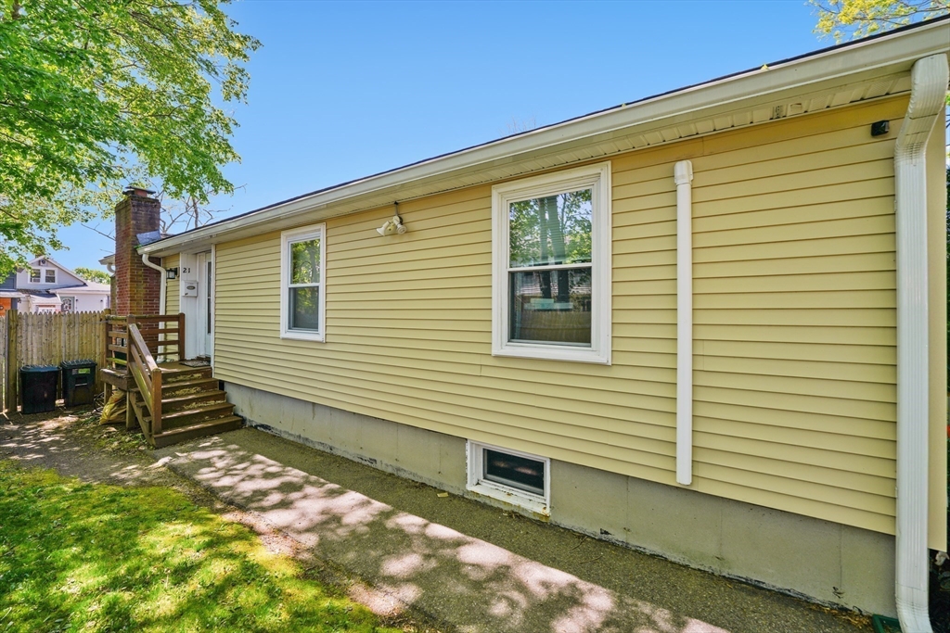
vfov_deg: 81.2
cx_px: 475
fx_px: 369
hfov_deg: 104.2
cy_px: 316
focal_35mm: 14
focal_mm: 14
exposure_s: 1/160
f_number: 5
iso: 100
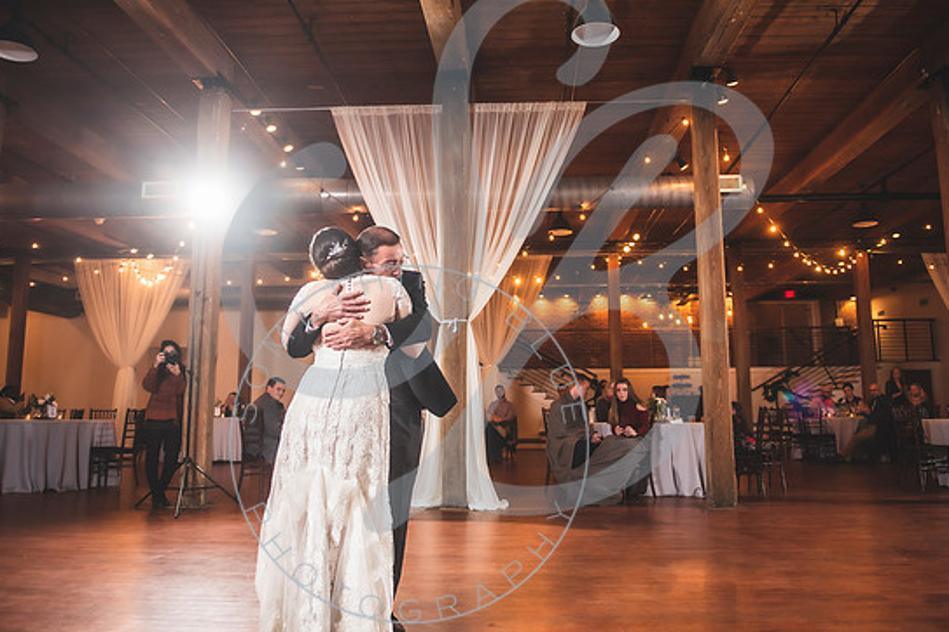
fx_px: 738
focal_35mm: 28
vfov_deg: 46.4
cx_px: 496
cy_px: 298
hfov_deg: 65.4
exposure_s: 1/125
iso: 500
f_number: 2.8
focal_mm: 24
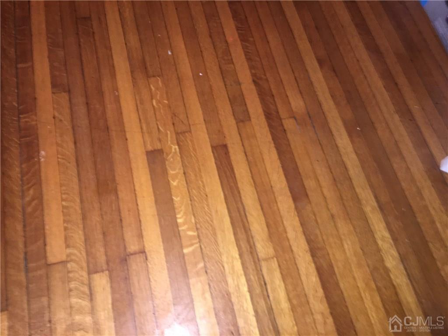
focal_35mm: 29
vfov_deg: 48.2
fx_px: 375
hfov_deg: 61.7
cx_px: 224
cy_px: 168
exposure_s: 1/16
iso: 125
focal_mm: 4.15
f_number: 2.2
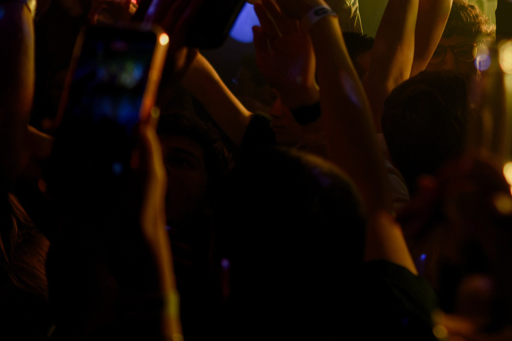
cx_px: 459
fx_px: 1095
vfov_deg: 17.4
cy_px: 27
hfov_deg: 25.5
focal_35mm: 77
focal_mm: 35
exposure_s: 1/800
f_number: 1.8
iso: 5000
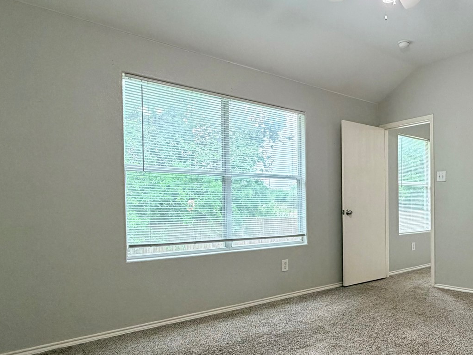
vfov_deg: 49.5
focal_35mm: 28
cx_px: 366
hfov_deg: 59.3
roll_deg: +0.9
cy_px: 212
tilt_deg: -0.5
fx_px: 383
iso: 250
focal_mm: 2.22
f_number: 2.2
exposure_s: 1/120
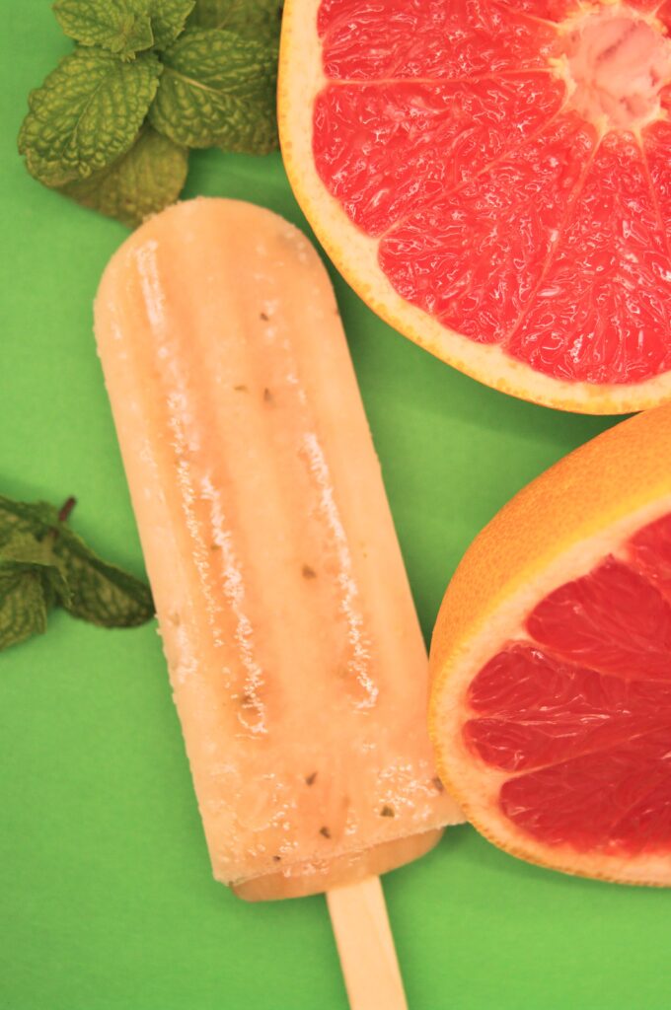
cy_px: 505
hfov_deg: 15.1
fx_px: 2523
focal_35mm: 90
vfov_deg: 22.6
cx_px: 336
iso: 400
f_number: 5.6
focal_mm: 60
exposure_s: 1/320
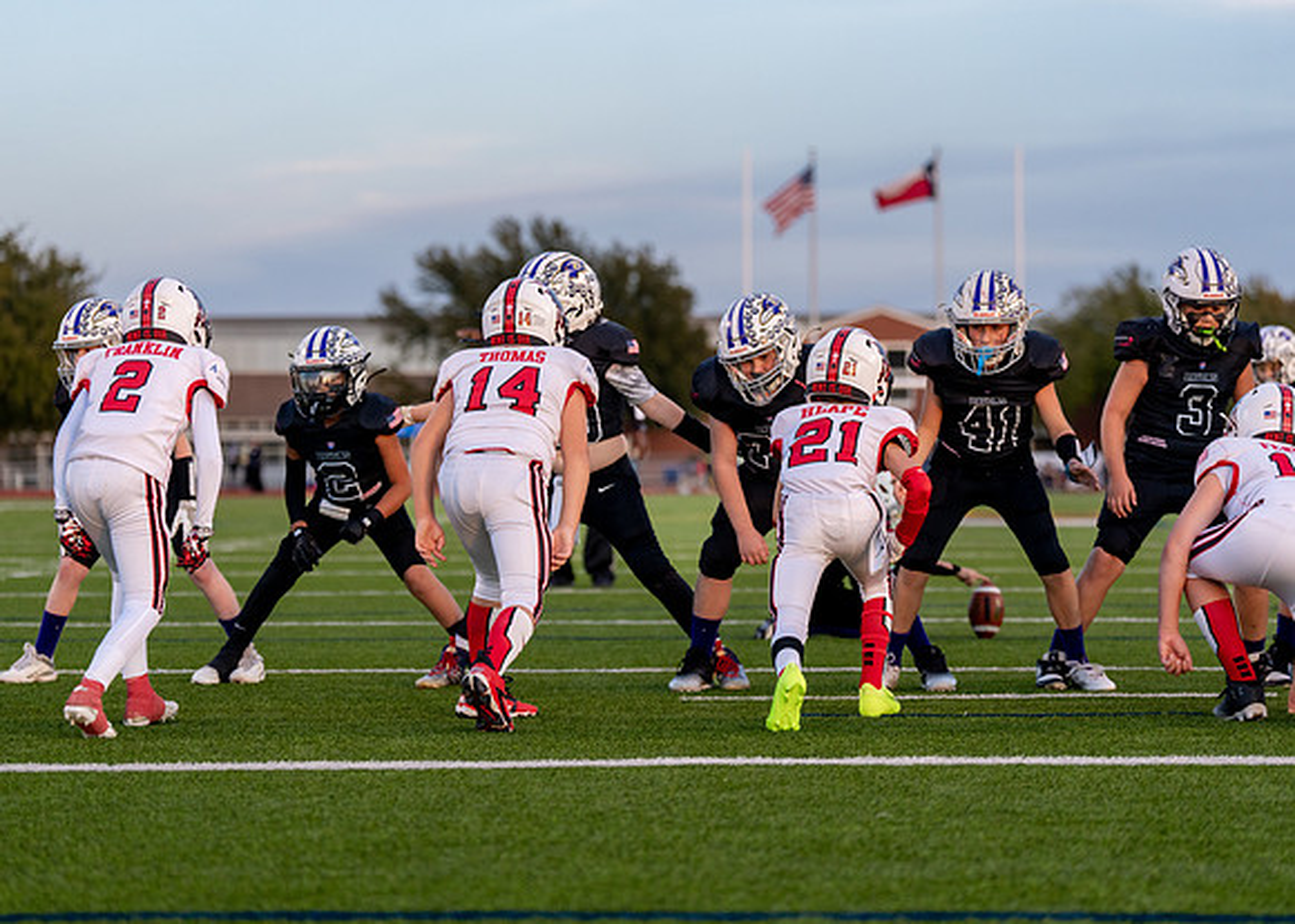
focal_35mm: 110
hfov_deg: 18.2
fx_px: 4046
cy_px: 462
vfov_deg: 13.0
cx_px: 648
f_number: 2.8
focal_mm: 105
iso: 800
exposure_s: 1/1250
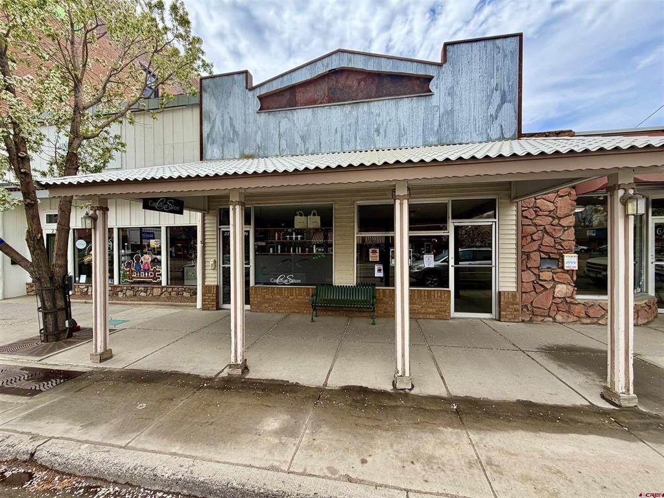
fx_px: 269
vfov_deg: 85.7
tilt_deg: +0.4
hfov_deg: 102.1
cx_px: 332
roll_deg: +1.3
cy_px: 249
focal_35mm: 14
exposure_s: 1/734
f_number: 2.2
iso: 40
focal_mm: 2.22
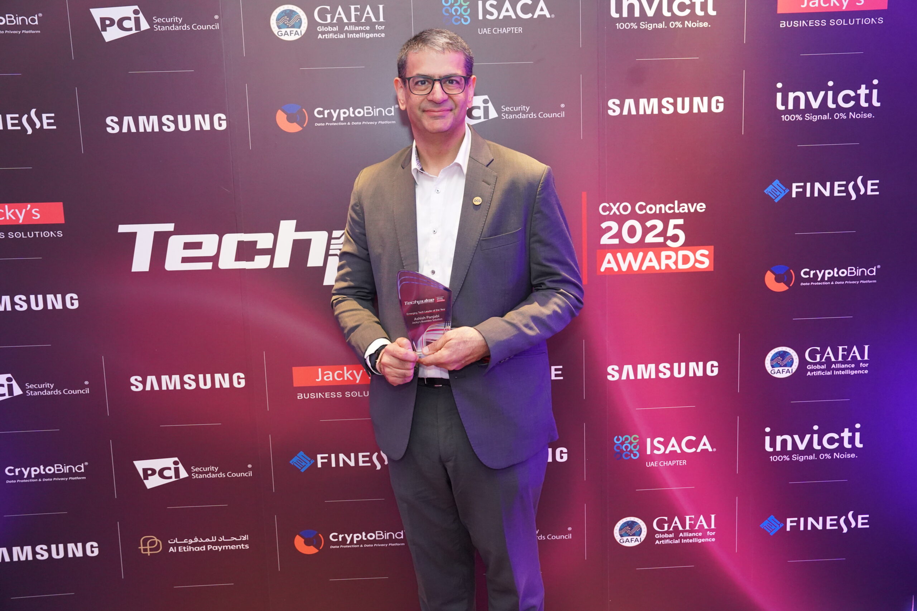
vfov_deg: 40.0
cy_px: 306
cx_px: 458
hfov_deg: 57.2
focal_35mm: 33
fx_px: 841
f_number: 4
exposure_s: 1/160
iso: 6400
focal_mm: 33
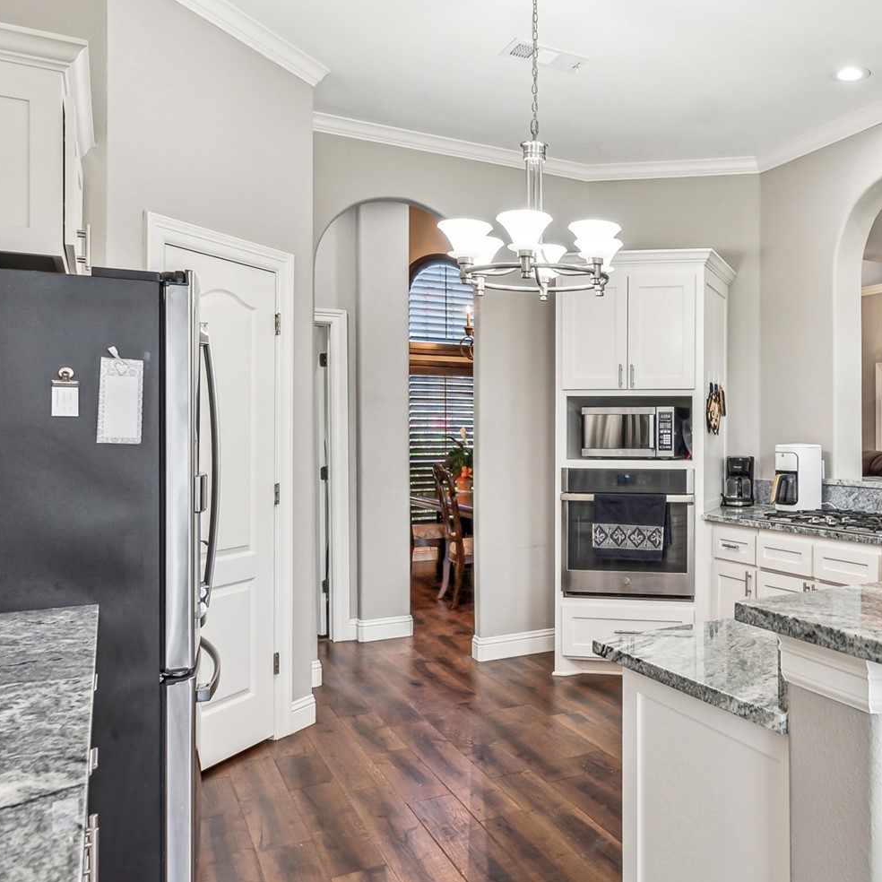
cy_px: 446
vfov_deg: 54.0
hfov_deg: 49.7
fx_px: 865
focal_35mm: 30
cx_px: 745
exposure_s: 1/20
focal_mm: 16
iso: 200
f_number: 5.6
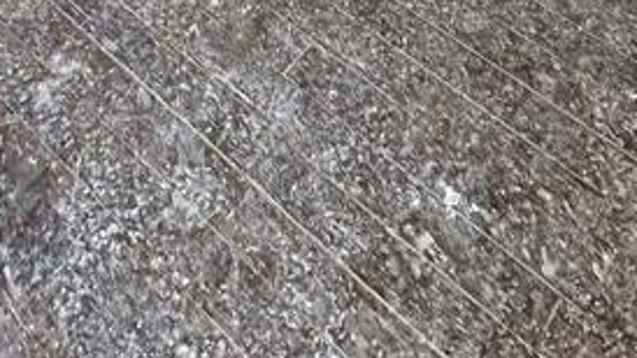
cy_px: -528
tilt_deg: -16.8
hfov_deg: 36.6
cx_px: 302
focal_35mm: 57
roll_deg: -0.5
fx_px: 963
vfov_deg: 13.9
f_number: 2.2
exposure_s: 1/120
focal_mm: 2.22
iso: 160
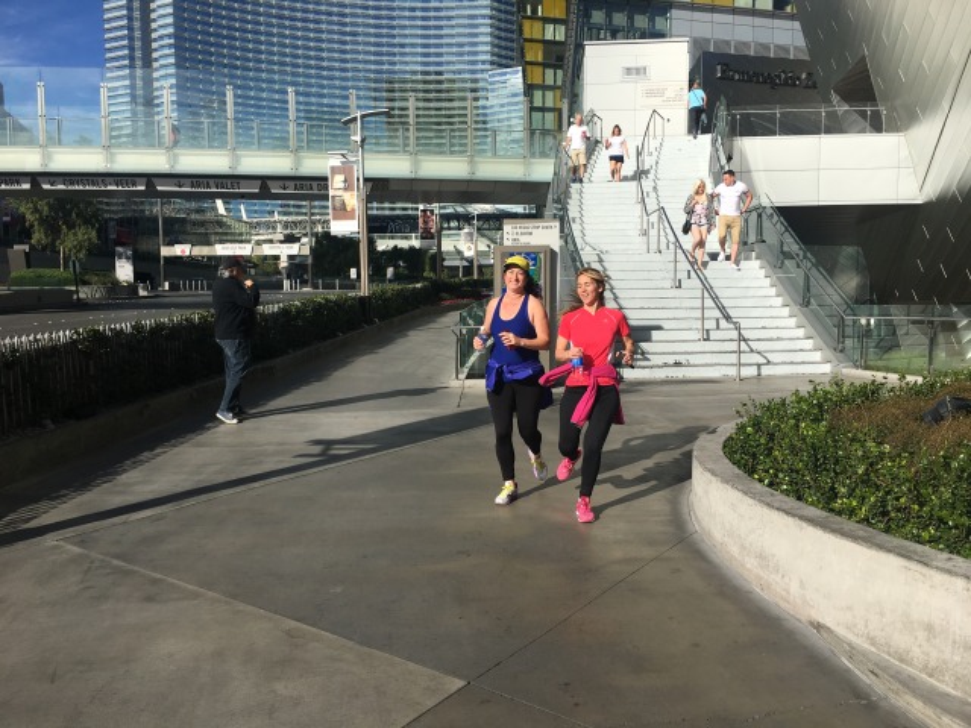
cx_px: 486
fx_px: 813
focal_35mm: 29
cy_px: 364
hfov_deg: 61.7
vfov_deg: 48.2
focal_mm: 4.15
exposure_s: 1/2331
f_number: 2.2
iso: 25
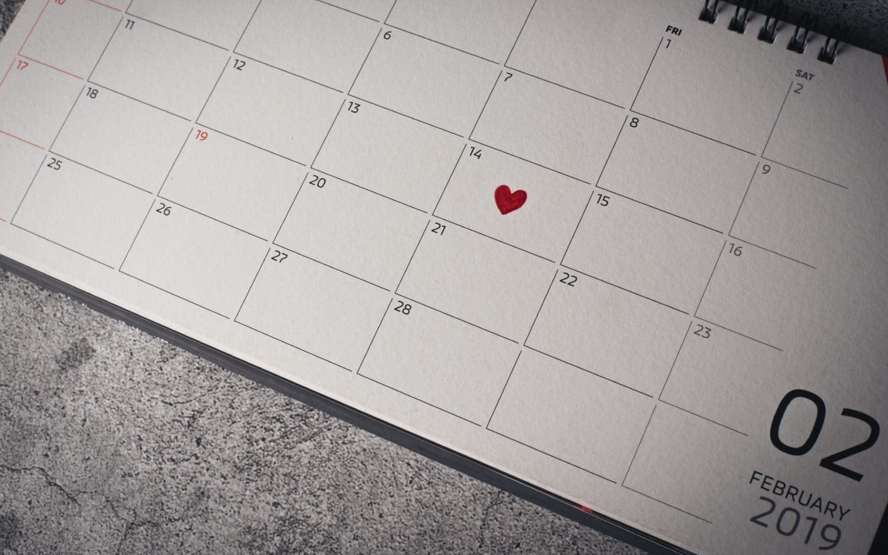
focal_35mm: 54
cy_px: 254
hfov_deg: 37.5
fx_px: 1307
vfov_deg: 24.0
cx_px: 449
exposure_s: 1/125
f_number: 13
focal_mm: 50
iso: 100
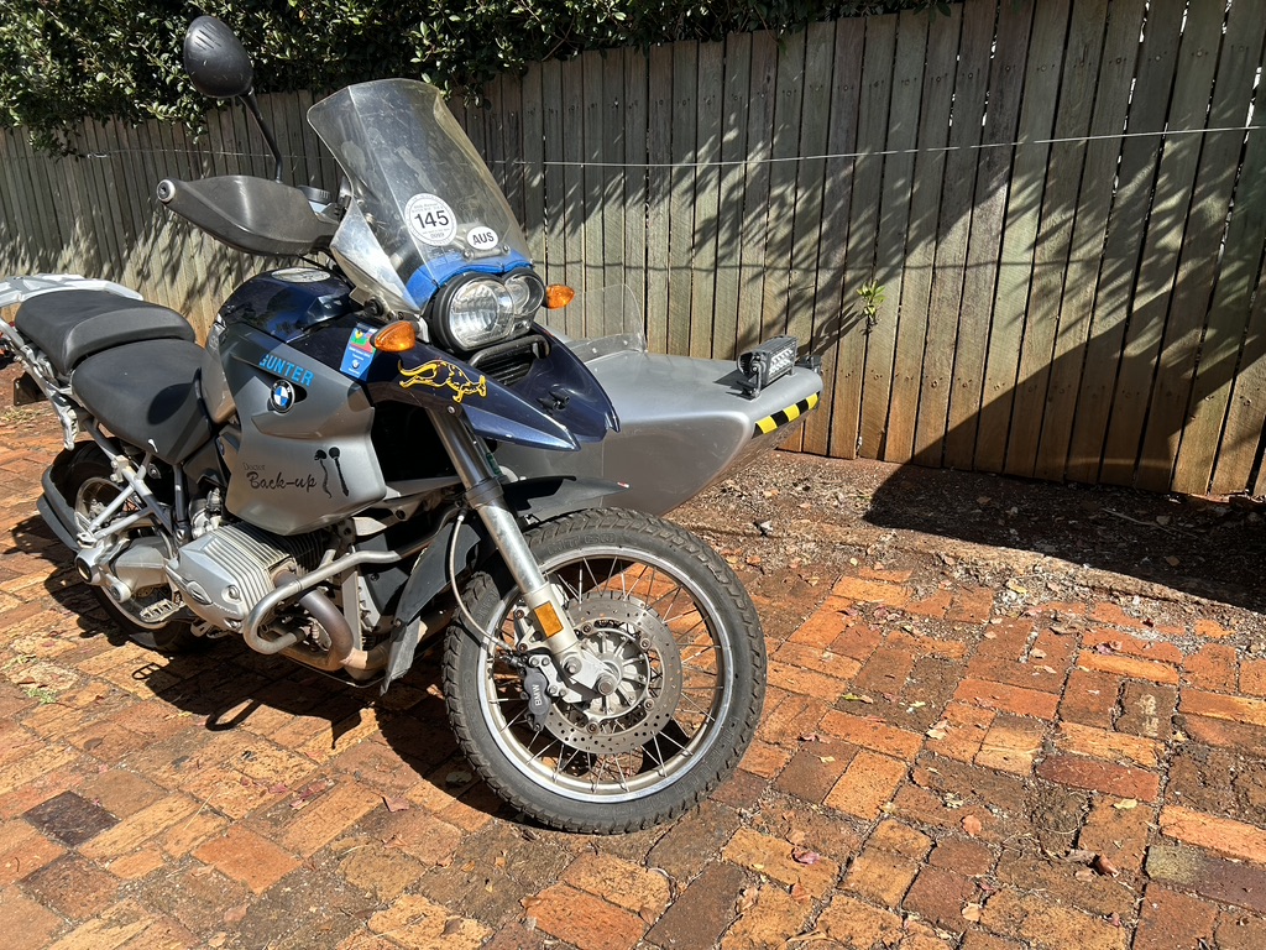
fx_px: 951
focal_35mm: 26
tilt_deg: -19.6
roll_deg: +0.4
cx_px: 633
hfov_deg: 67.3
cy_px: 475
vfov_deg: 53.1
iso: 50
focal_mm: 5.7
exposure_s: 1/1972
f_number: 1.5
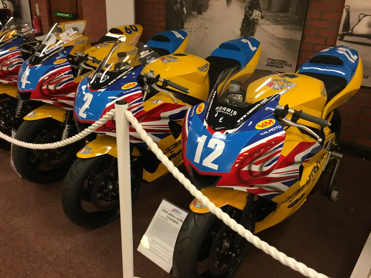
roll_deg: -2.5
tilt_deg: -22.6
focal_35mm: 29
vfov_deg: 48.2
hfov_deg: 61.7
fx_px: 311
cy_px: 139
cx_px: 186
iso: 80
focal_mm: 4.15
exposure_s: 1/33
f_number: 2.2
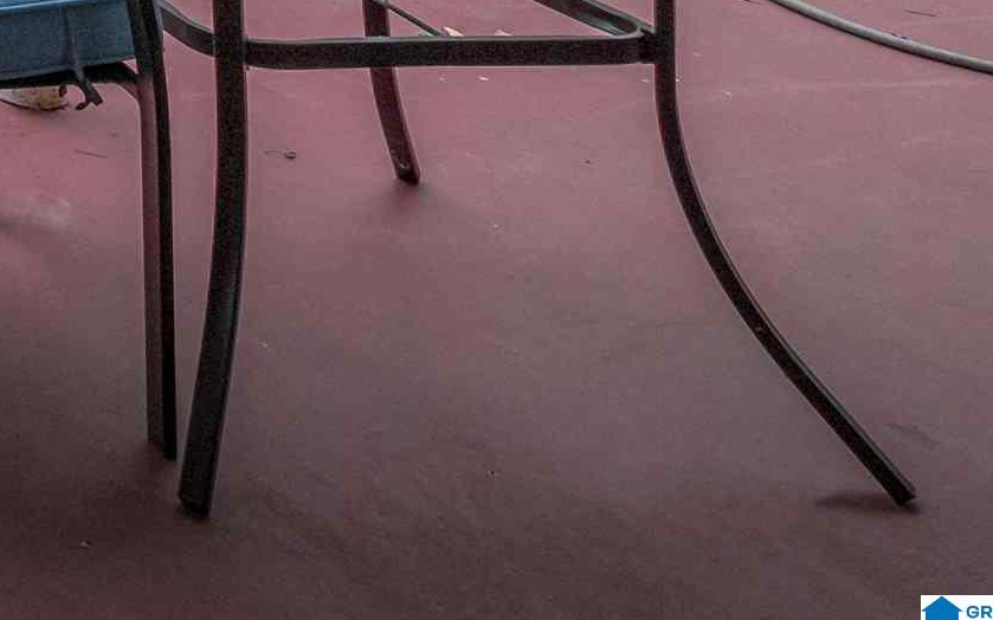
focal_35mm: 56
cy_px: -561
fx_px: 1515
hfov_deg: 22.6
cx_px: -755
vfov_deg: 17.6
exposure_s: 1/250
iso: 800
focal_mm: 10
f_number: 6.4
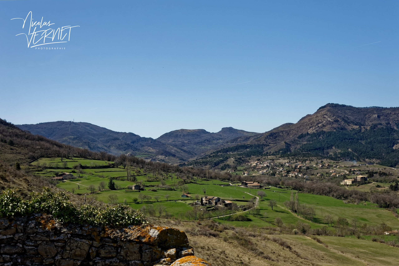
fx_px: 465
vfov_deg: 31.9
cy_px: 133
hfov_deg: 46.4
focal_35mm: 42
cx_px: 200
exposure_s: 1/320
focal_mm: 28
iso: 200
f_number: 9
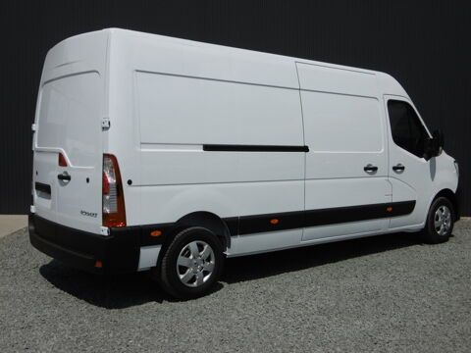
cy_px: 176
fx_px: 517
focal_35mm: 38
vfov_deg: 37.7
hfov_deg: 49.0
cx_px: 236
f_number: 9.3
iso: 100
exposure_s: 1/640
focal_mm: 6.8
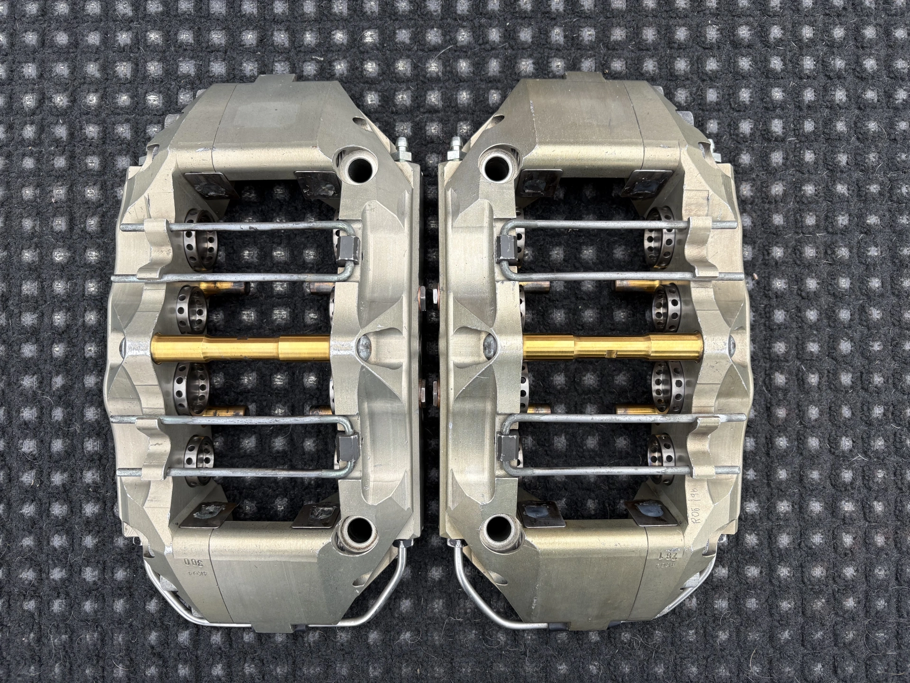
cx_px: 455
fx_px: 683
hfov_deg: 67.3
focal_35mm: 26
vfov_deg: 53.1
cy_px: 342
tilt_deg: -88.0
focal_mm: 5.96
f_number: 1.6
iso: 50
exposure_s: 1/412
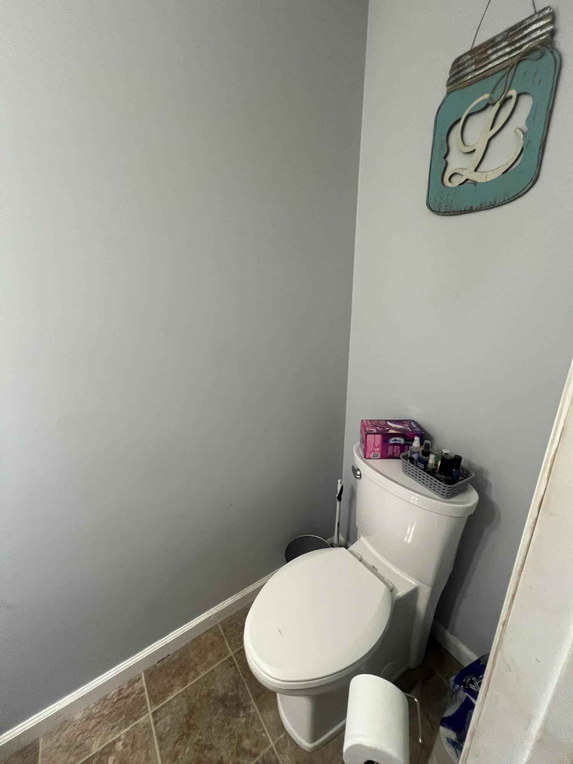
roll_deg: +0.4
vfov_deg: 106.2
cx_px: 286
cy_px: 382
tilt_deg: -17.2
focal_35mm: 13
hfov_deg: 89.9
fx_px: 287
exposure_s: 1/60
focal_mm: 1.57
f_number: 1.8
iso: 250
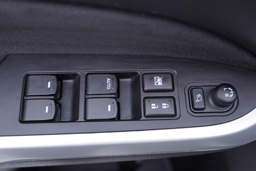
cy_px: 86
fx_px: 256
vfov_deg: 36.9
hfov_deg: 53.1
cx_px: 128
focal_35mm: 36
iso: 160
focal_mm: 24
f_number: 2.8
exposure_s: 1/40
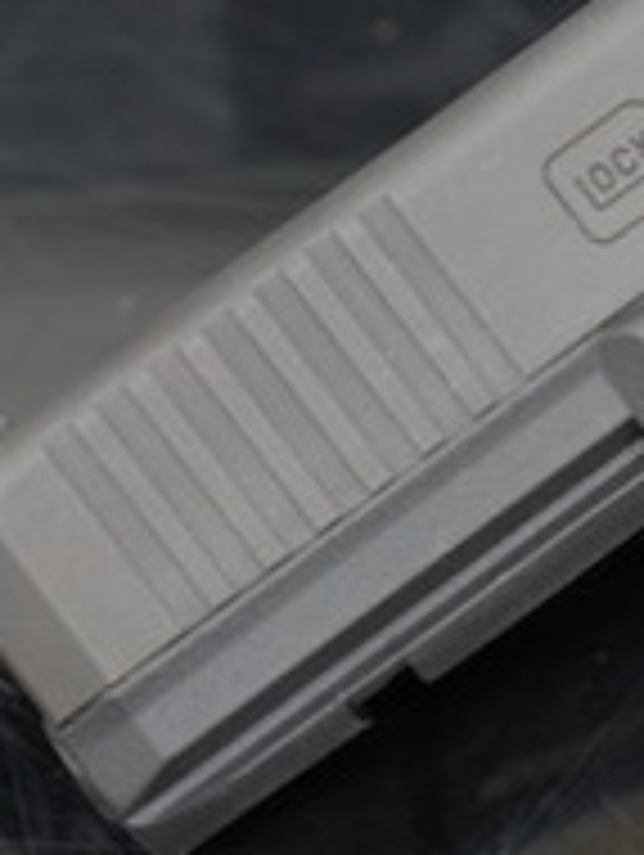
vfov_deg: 7.7
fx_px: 6311
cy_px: 135
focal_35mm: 255
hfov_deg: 5.7
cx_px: 1297
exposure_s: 1/13
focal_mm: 70
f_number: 2.8
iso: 200
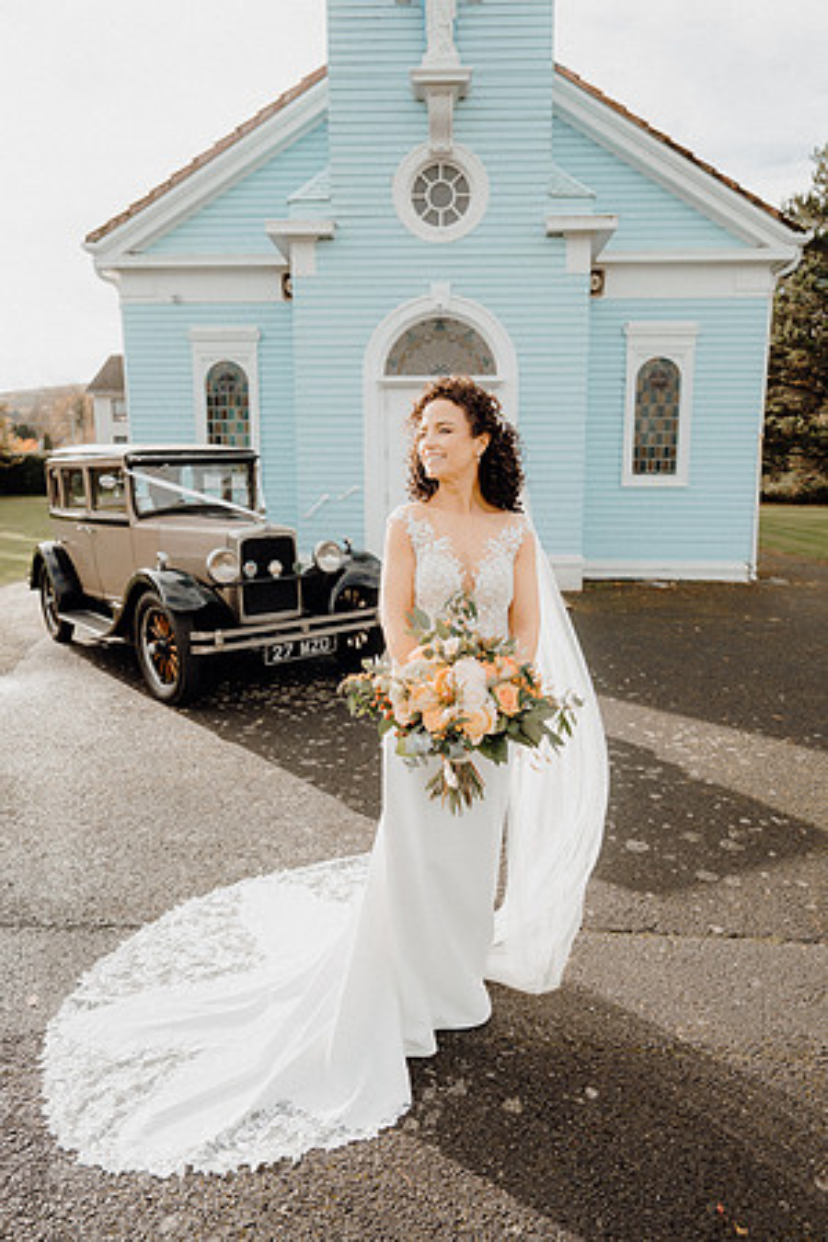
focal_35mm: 24
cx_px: 414
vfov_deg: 73.7
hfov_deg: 53.1
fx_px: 828
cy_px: 621
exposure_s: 1/500
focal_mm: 24
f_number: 3.5
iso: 125
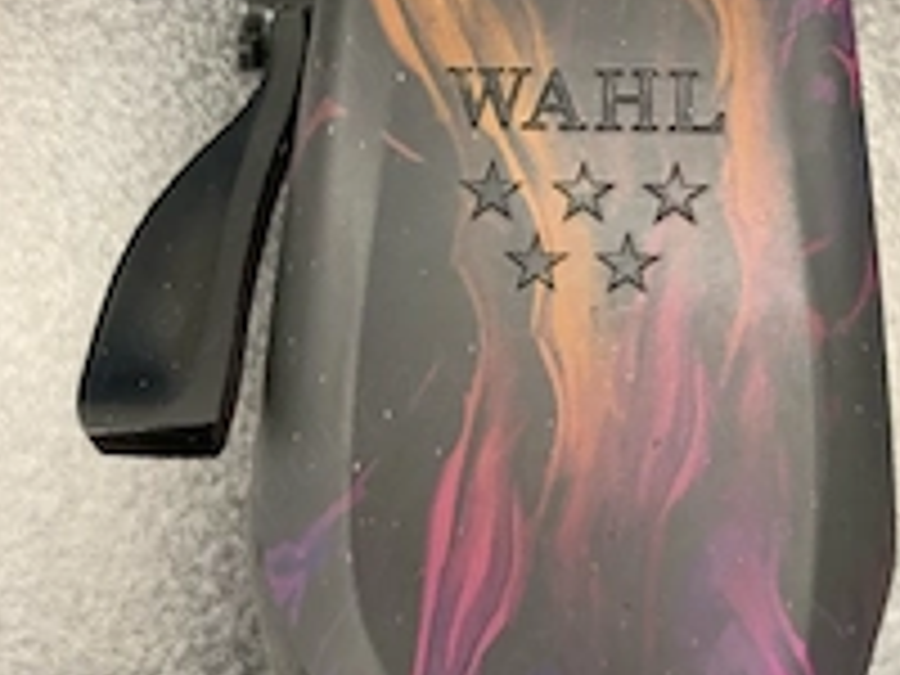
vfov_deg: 27.3
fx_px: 1352
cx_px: 482
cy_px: 108
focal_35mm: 52
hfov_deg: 36.8
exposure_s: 1/60
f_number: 1.8
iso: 250
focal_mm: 4.25
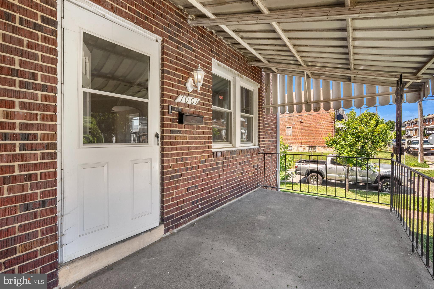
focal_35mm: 15
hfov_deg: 100.4
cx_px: 217
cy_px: 144
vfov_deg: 77.3
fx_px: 181
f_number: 8
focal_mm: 10
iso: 100
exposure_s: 1/30
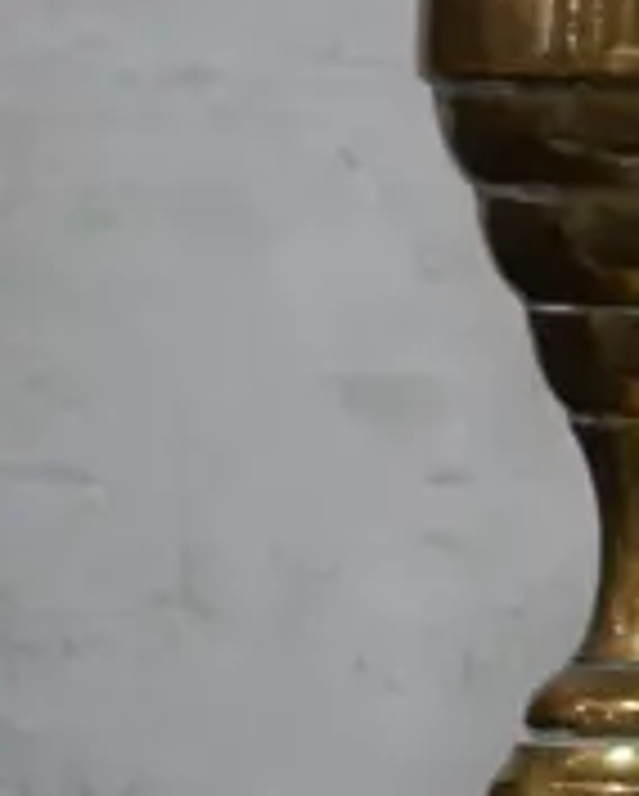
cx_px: 1541
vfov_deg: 4.9
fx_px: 9322
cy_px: -121
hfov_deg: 3.9
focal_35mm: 395
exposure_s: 1/80
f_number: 5.5
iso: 640
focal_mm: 35
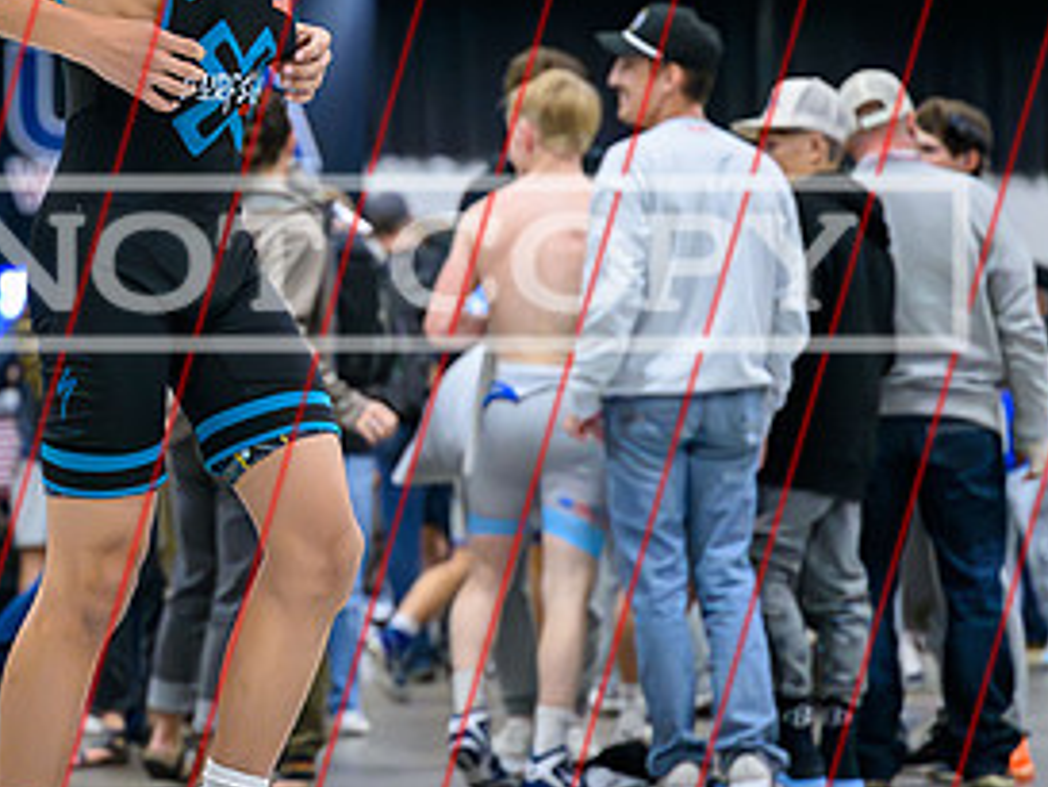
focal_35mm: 165
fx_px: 4998
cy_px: 333
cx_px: 114
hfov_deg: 11.9
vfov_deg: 9.0
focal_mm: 70
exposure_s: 1/800
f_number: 2.8
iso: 16000
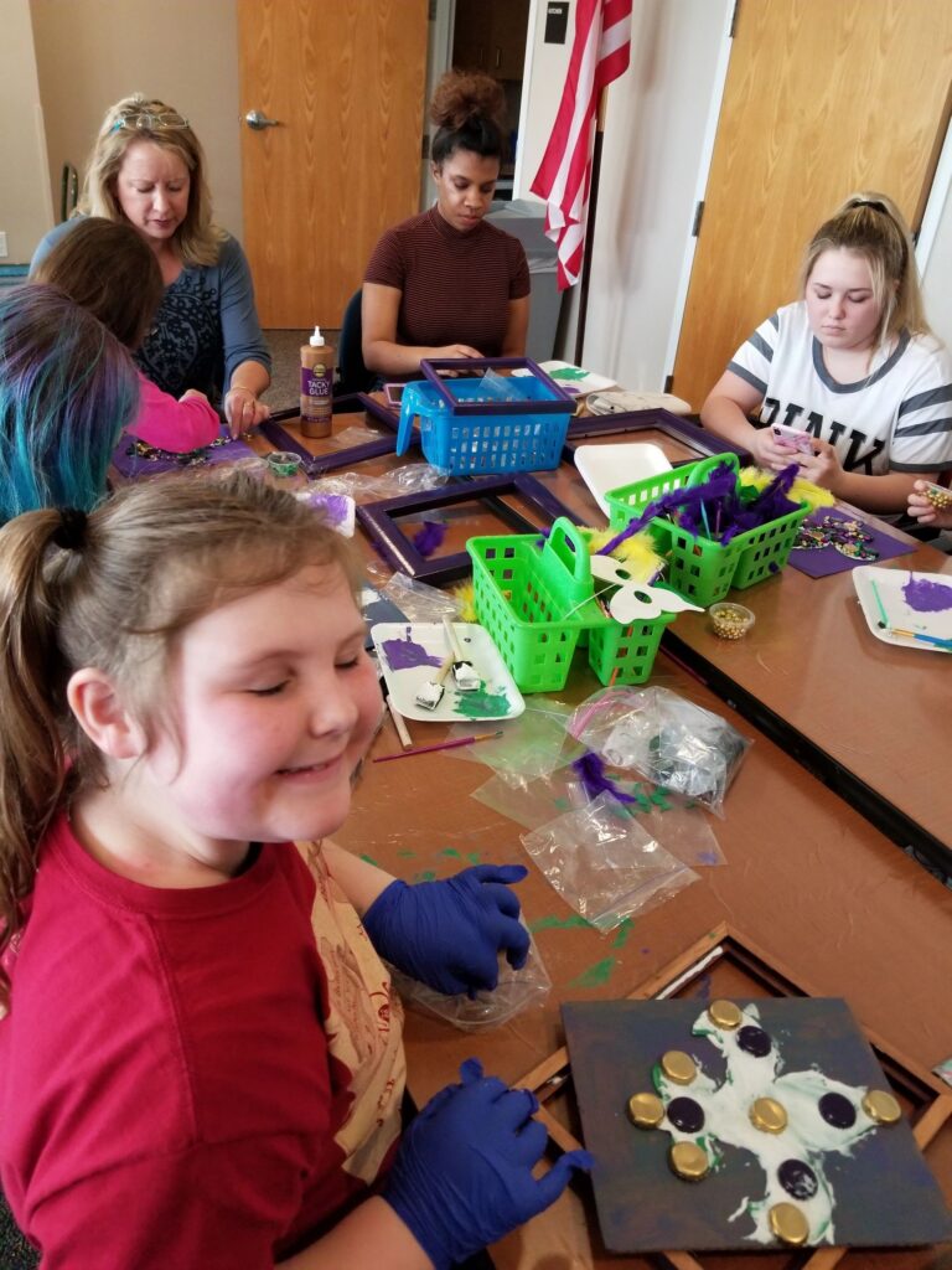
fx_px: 953
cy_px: 635
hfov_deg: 53.1
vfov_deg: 67.3
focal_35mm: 26
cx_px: 476
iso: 320
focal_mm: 4.25
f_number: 1.7
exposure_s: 1/120
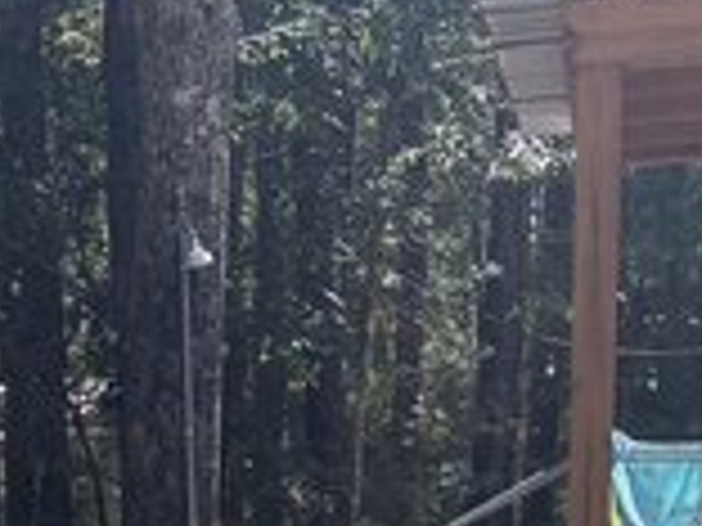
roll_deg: -0.1
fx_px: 2170
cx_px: 360
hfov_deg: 18.4
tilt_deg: -15.4
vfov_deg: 12.4
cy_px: 1016
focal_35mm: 107
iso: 50
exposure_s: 1/805
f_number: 1.6
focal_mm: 5.96
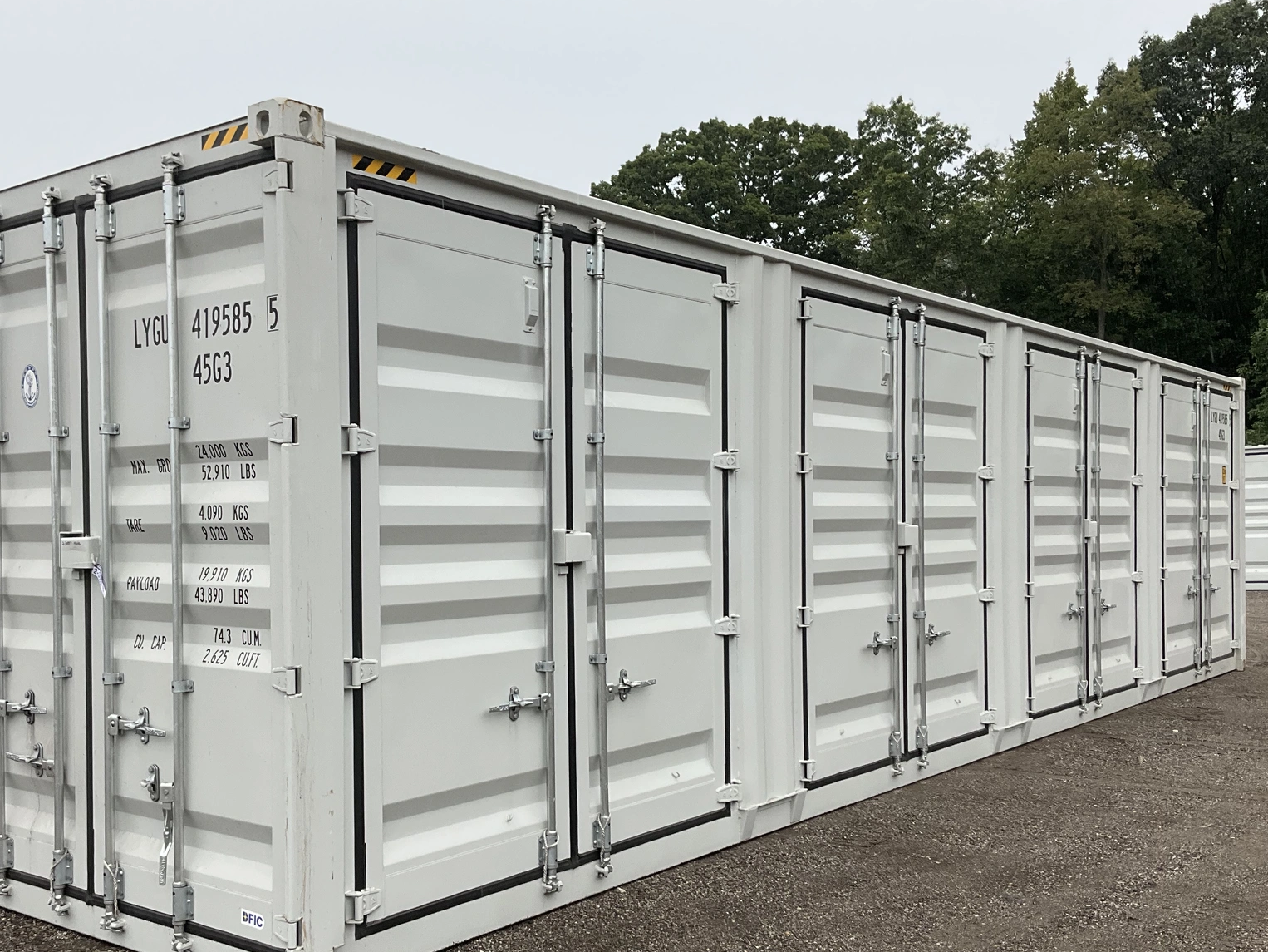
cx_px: 545
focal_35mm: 38
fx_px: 1392
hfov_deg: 48.8
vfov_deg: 37.7
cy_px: 538
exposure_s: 1/294
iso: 25
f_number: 1.8
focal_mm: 3
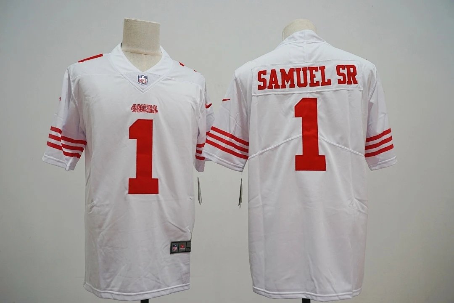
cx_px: 227
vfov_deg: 43.6
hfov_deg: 61.9
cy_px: 152
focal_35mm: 30
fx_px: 378
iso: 640
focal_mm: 30
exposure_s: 1/160
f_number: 4
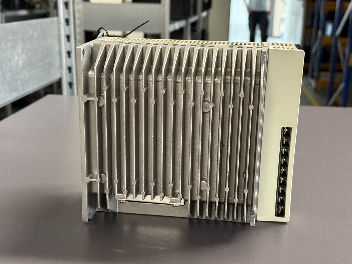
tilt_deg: -15.1
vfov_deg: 30.3
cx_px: 176
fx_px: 488
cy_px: 132
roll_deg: -0.9
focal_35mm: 48
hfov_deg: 39.7
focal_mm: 6.76
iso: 320
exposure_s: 1/33
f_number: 1.78
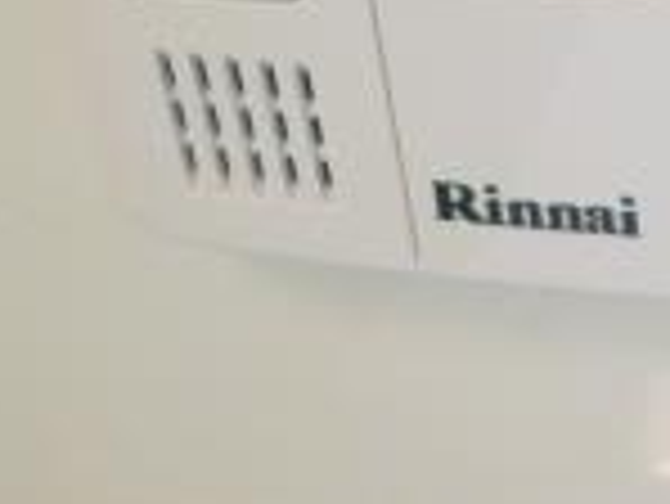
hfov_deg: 23.5
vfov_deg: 19.6
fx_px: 1395
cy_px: -54
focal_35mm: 72
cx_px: 899
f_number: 2.5
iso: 400
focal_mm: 4.3
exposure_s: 1/60
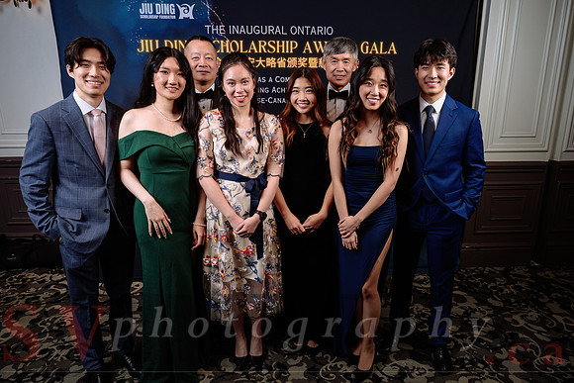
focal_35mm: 26
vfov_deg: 49.3
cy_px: 199
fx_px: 417
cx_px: 311
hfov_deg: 68.9
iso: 500
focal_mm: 24
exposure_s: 1/125
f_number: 5
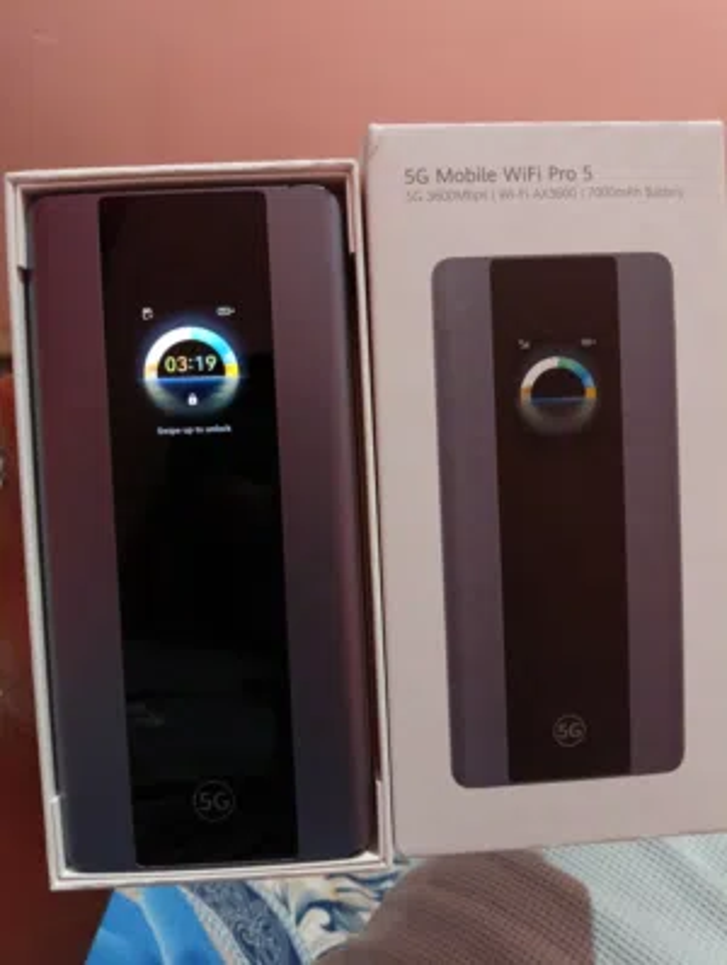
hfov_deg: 53.2
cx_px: 364
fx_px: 726
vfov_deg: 67.2
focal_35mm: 26
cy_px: 482
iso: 640
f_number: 1.8
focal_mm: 4.05
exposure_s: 1/25
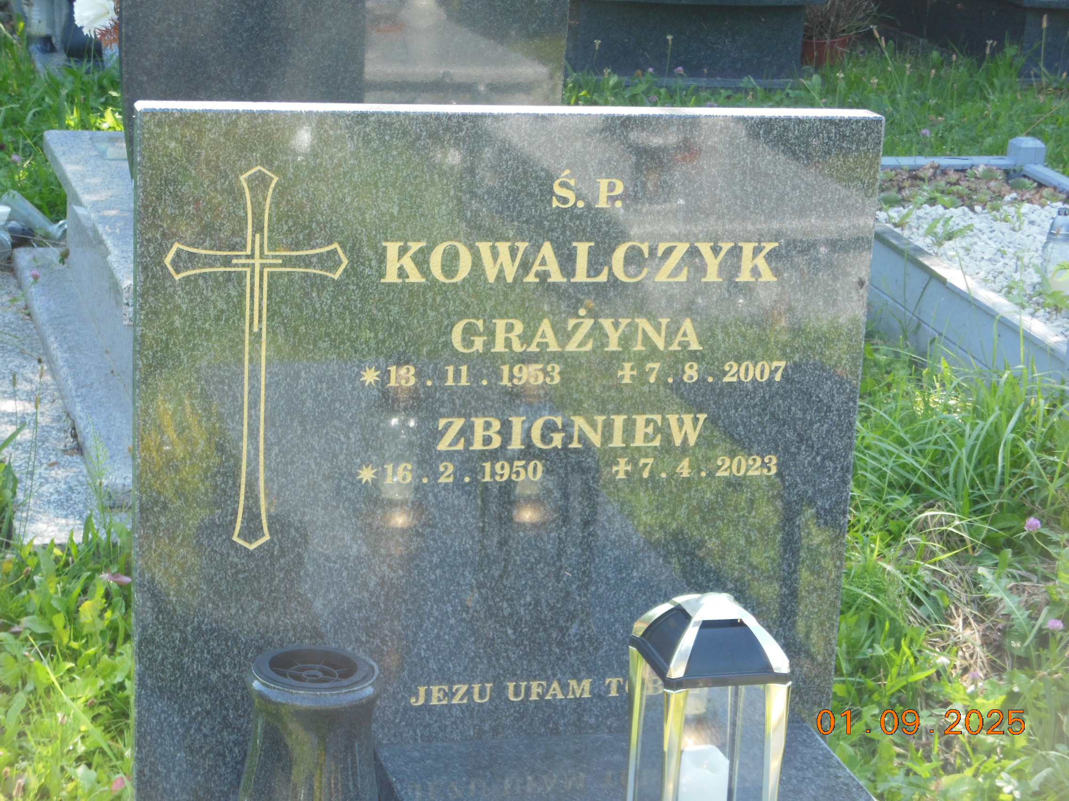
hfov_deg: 25.7
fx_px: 2347
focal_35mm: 76
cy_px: 400
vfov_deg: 19.4
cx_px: 534
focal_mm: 13.6
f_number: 4.4
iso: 125
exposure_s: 1/80
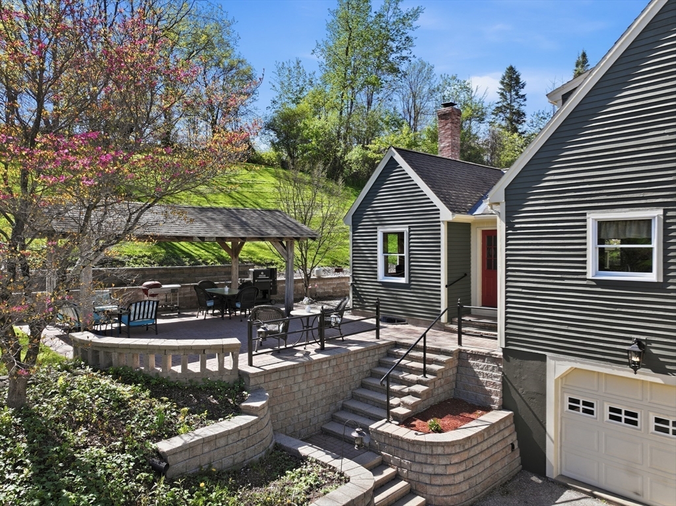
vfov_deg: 56.8
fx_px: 468
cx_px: 338
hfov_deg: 71.6
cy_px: 253
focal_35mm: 24
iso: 130
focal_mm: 12.3
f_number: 2.8
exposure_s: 1/25
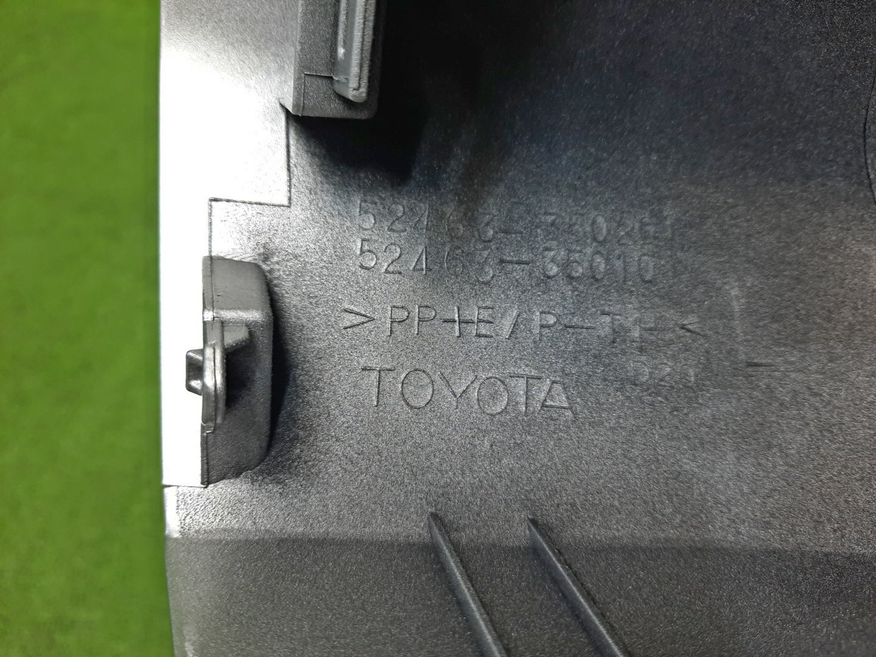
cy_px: 328
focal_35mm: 25
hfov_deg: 69.4
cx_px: 438
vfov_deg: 54.9
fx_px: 633
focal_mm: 4.6
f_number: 2
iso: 85
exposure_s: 1/50
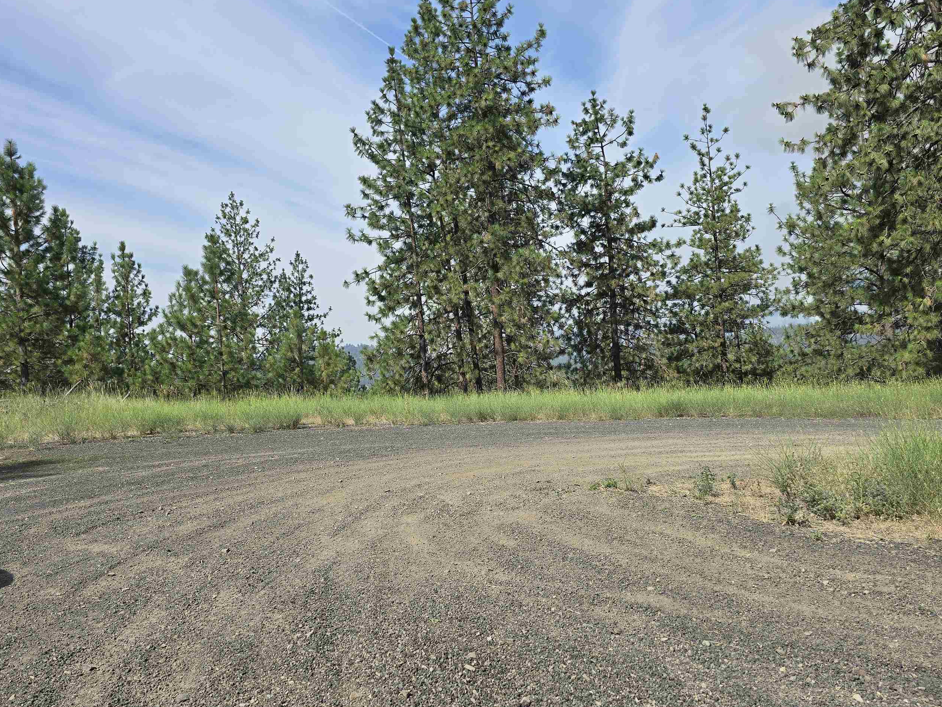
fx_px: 762
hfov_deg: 63.4
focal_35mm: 28
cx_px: 470
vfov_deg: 49.7
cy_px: 329
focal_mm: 6.3
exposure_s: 1/907
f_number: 1.7
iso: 12
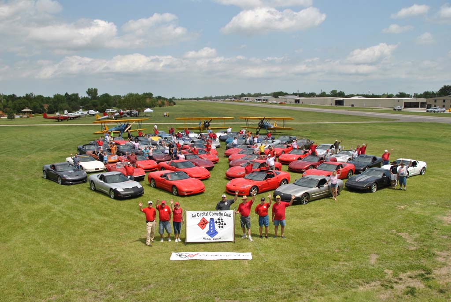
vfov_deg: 48.0
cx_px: 226
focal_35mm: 27
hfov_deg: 67.3
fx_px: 339
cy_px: 151
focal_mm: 18
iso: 100
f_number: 9
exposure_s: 1/320
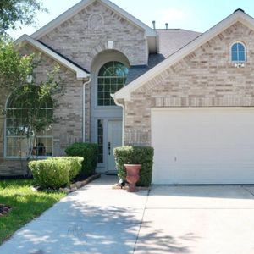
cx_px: 163
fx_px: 371
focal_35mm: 45
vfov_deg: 37.8
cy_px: 128
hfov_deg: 37.5
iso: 250
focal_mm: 21
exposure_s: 1/100
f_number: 11
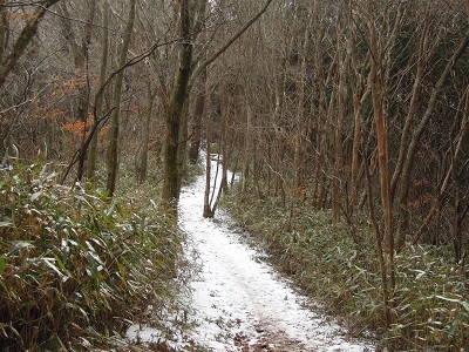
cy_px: 176
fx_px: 610
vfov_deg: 32.2
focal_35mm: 45
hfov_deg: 42.1
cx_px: 234
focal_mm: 8.1
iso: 160
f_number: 3.5
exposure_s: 1/250
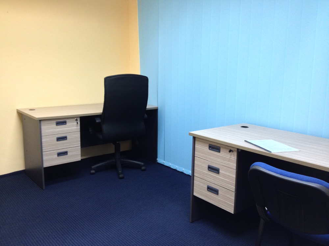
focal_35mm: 35
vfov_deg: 40.7
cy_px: 123
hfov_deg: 52.6
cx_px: 164
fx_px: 333
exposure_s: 1/20
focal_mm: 4.28
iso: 160
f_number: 2.4
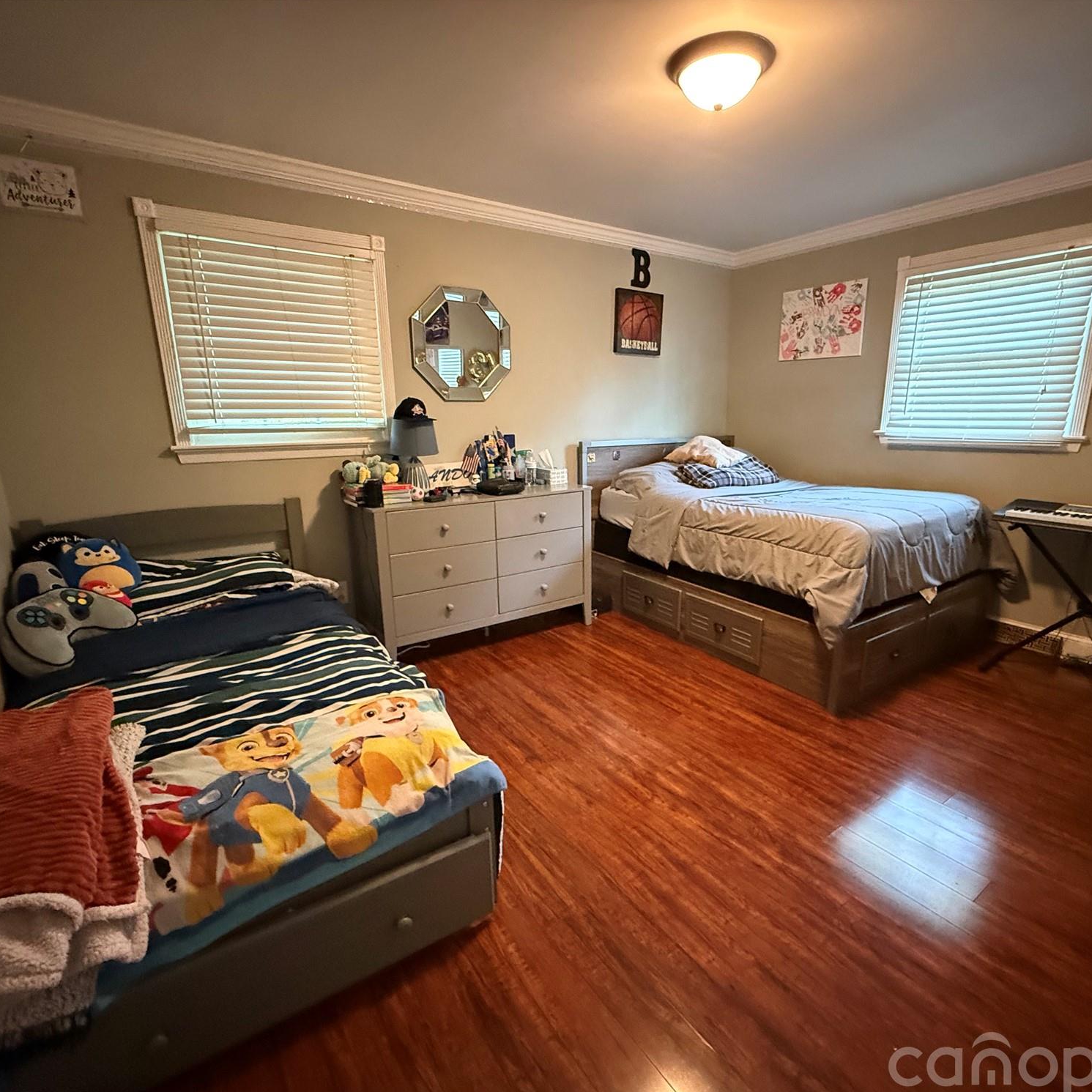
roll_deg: +0.0
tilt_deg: -13.5
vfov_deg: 84.0
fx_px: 607
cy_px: 560
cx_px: 579
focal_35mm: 17
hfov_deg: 83.9
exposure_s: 1/40
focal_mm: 2.22
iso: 1250
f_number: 2.2
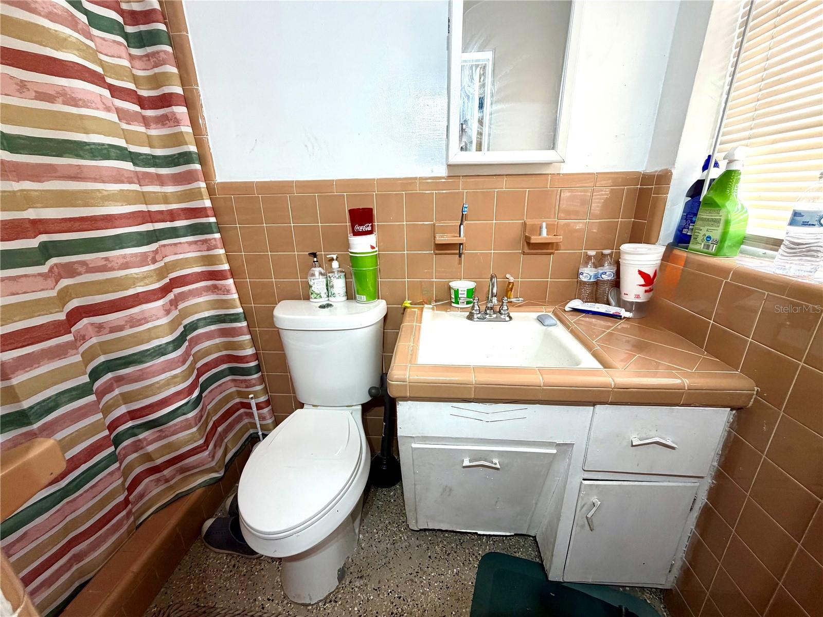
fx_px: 333
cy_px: 308
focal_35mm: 14
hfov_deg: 102.1
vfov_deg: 85.7
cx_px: 412
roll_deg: +1.8
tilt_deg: -18.8
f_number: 2.2
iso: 160
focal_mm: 2.22
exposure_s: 1/119
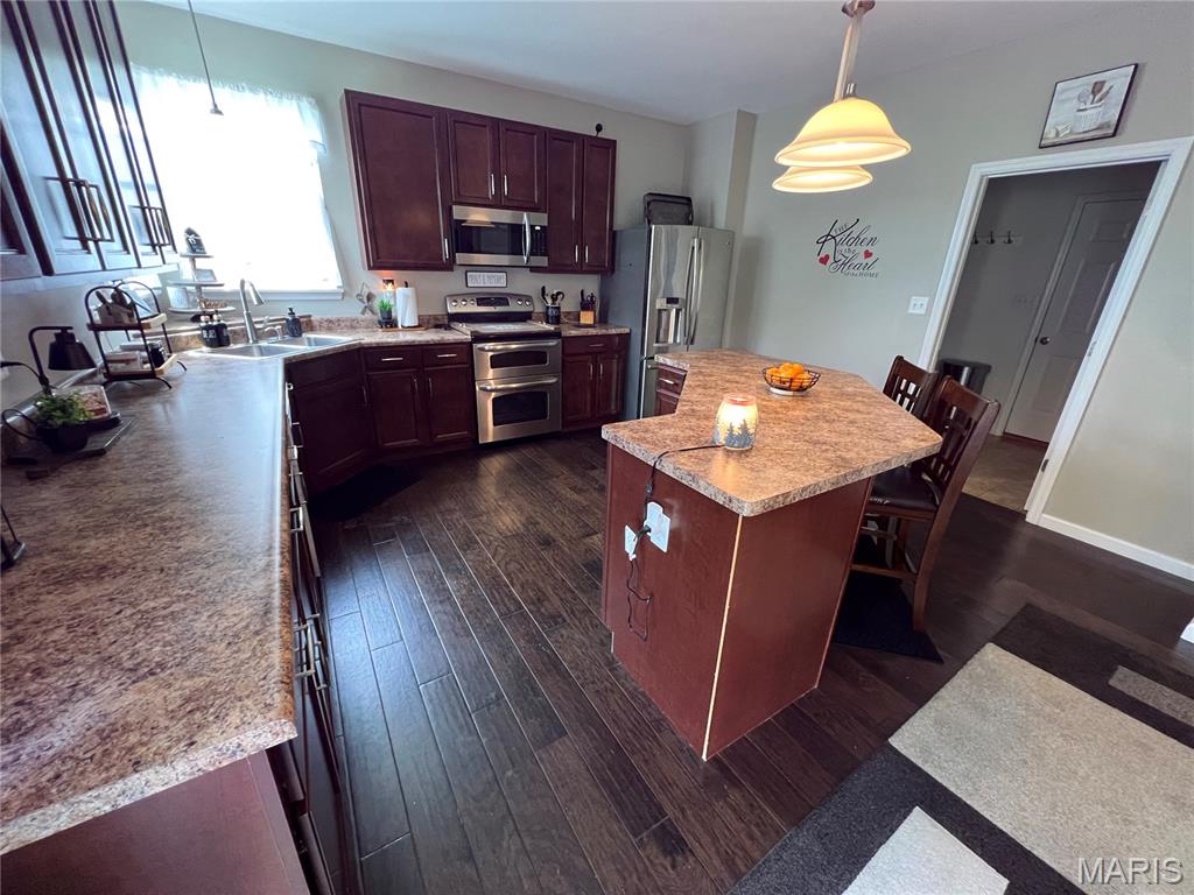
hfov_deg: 106.2
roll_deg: -1.6
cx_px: 597
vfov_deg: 89.9
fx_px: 448
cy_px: 448
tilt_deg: -20.6
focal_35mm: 13
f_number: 1.8
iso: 320
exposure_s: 1/60
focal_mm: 1.57
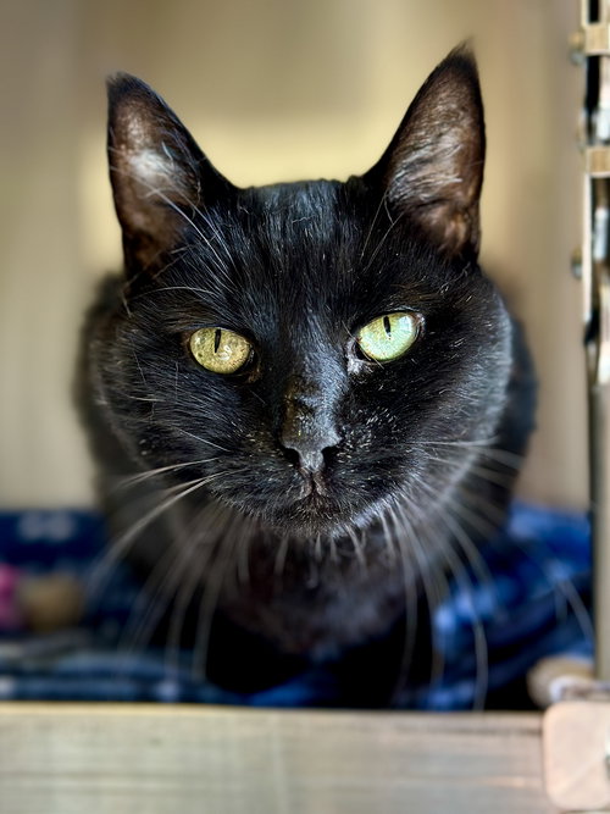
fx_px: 1128
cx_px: 305
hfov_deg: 30.3
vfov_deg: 39.7
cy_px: 407
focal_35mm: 48
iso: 200
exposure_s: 1/120
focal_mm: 6.86
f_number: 1.78
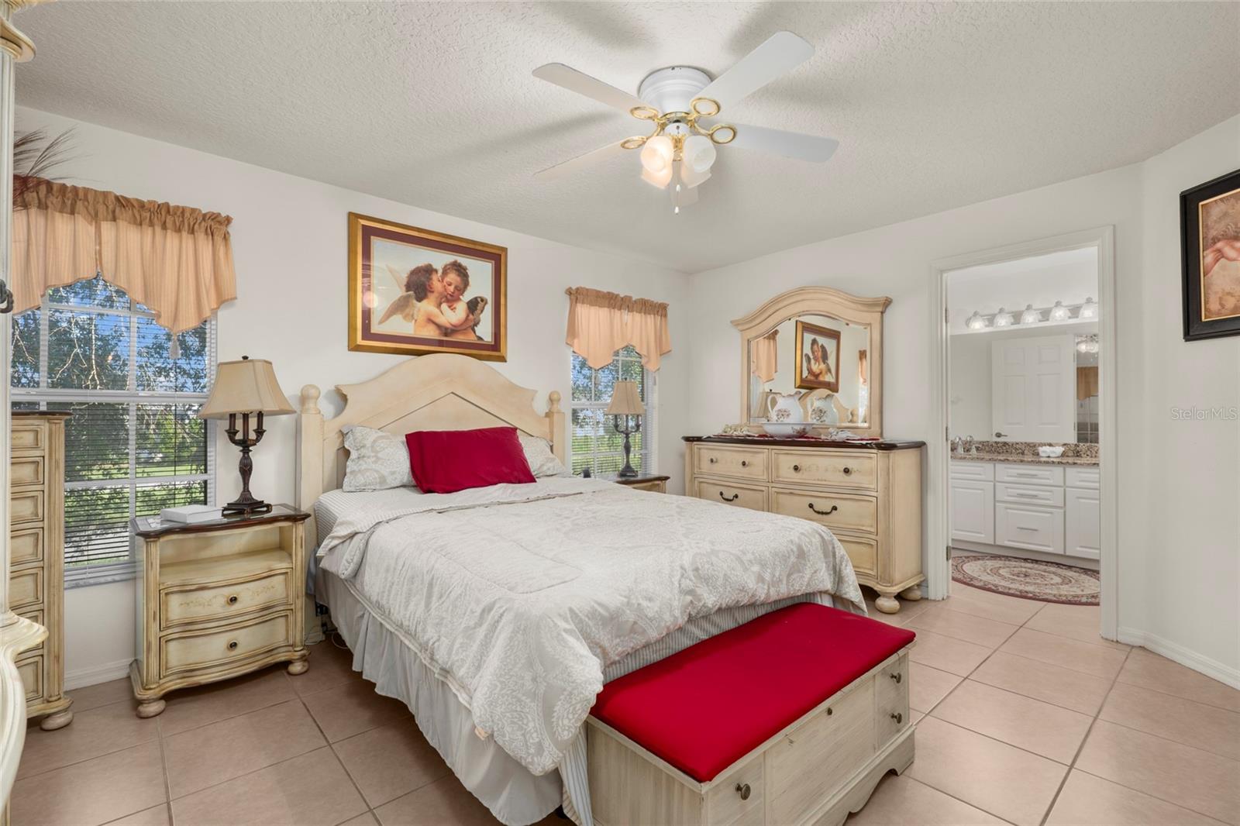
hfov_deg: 100.4
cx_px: 620
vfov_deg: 77.3
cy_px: 413
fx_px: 517
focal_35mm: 15
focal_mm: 10
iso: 100
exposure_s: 2.5
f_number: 7.1
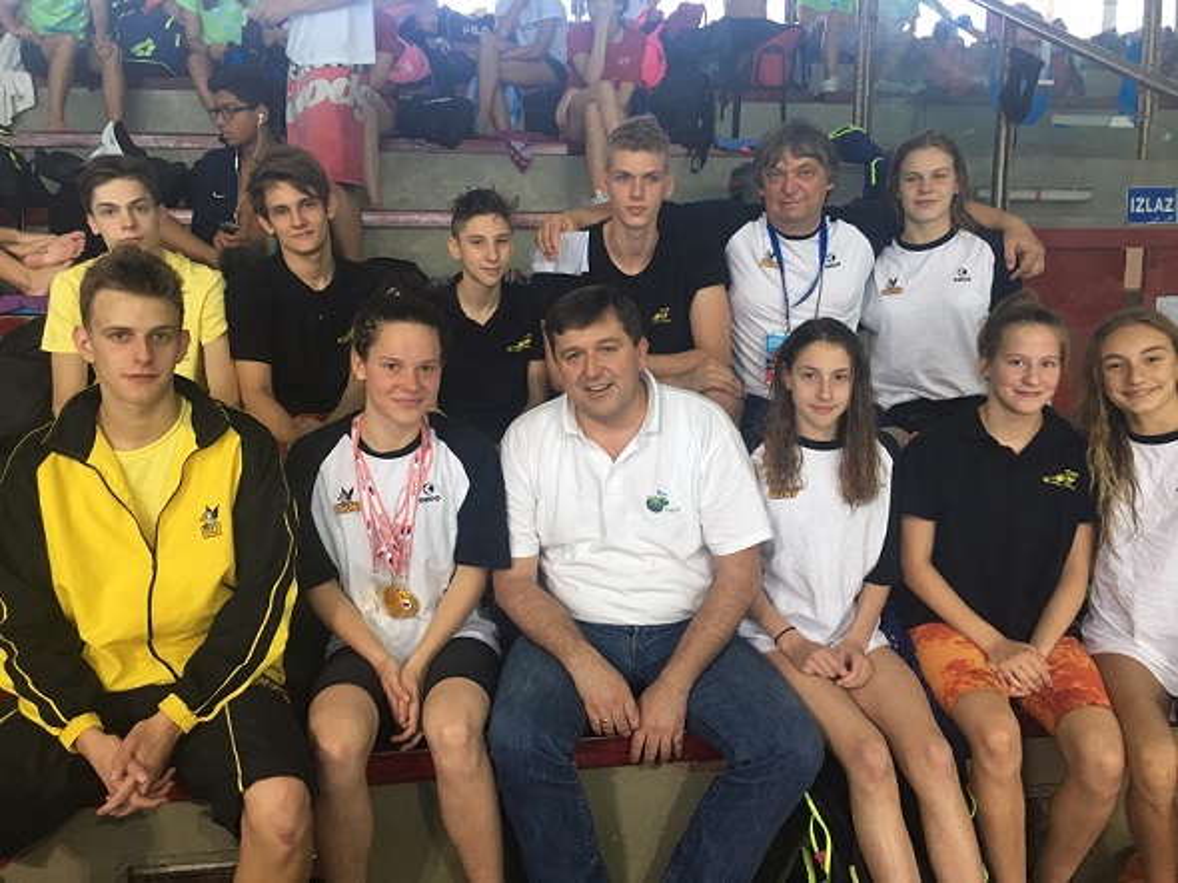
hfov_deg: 61.7
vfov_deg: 48.2
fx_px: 986
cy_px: 442
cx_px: 589
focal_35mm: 29
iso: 40
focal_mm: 4.15
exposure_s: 1/17
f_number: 2.2
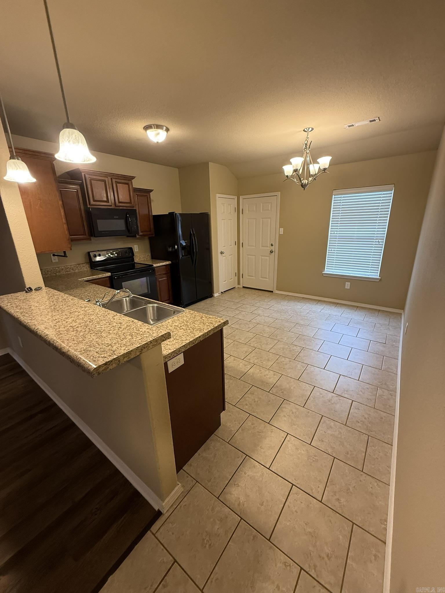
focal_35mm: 14
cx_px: 222
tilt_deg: -15.9
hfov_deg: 85.7
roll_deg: +2.1
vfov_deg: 102.1
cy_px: 296
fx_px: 240
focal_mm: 2.22
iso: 250
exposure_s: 1/60
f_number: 2.2
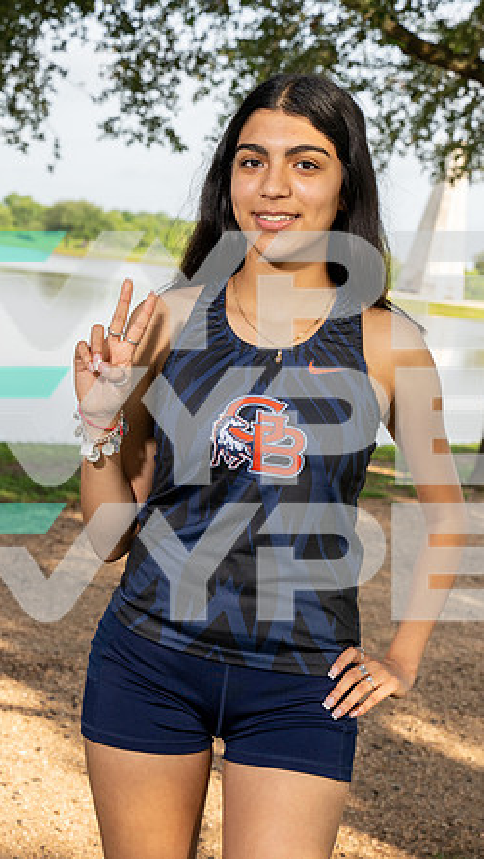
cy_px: 428
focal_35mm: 74
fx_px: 1688
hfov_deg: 16.3
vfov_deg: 28.6
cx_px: 239
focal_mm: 70
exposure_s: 1/250
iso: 250
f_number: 8
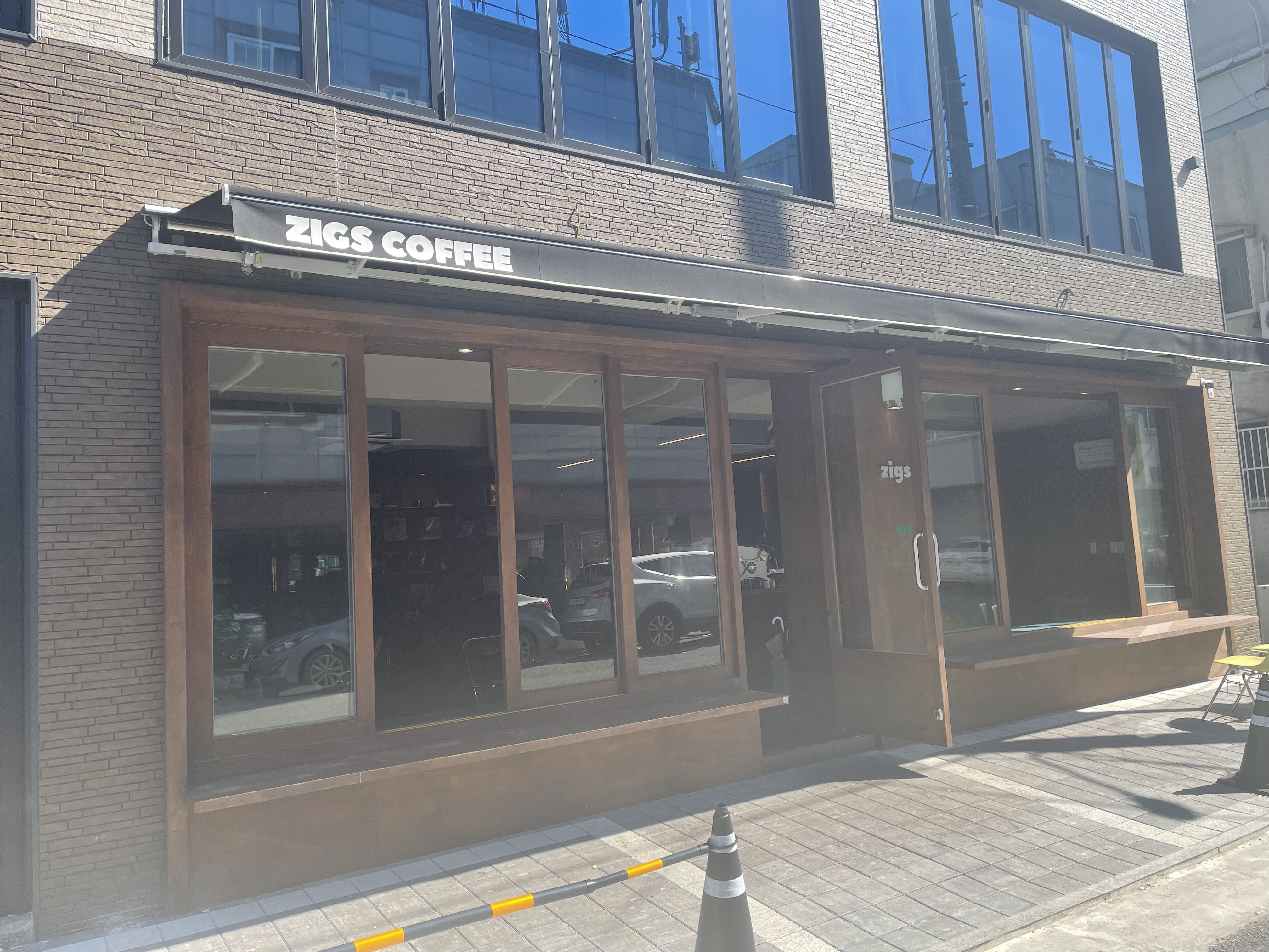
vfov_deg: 53.1
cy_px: 476
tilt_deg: +4.9
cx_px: 634
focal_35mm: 26
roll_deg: +3.4
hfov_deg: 67.3
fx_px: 953
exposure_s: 1/1092
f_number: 1.6
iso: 32
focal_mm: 4.2
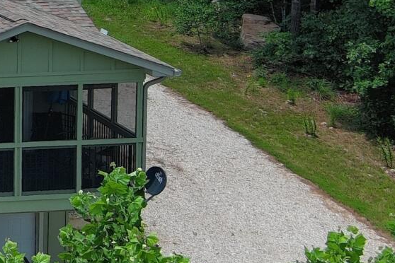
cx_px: -329
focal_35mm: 156
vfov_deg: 8.7
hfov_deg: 12.0
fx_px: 1712
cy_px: -76
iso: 100
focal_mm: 10.57
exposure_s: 1/1511
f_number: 2.8
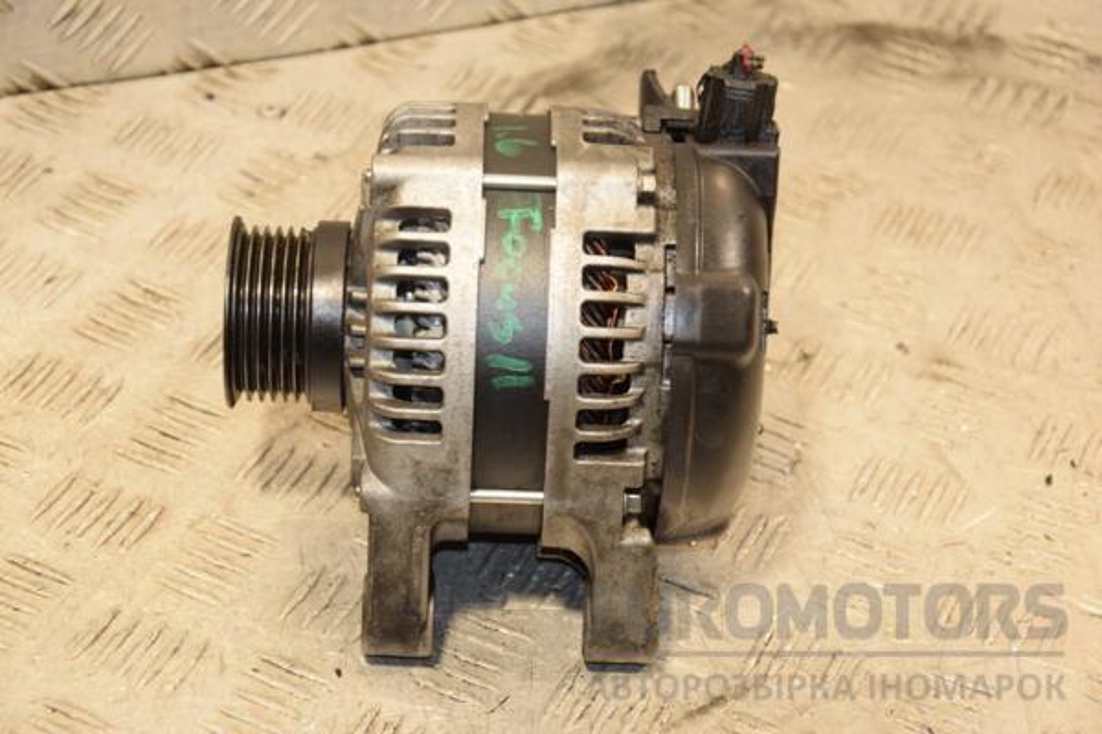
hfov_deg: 21.9
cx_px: 551
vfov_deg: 14.7
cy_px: 367
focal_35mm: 93
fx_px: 2847
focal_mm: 62
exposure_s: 1/160
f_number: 5.3
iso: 800
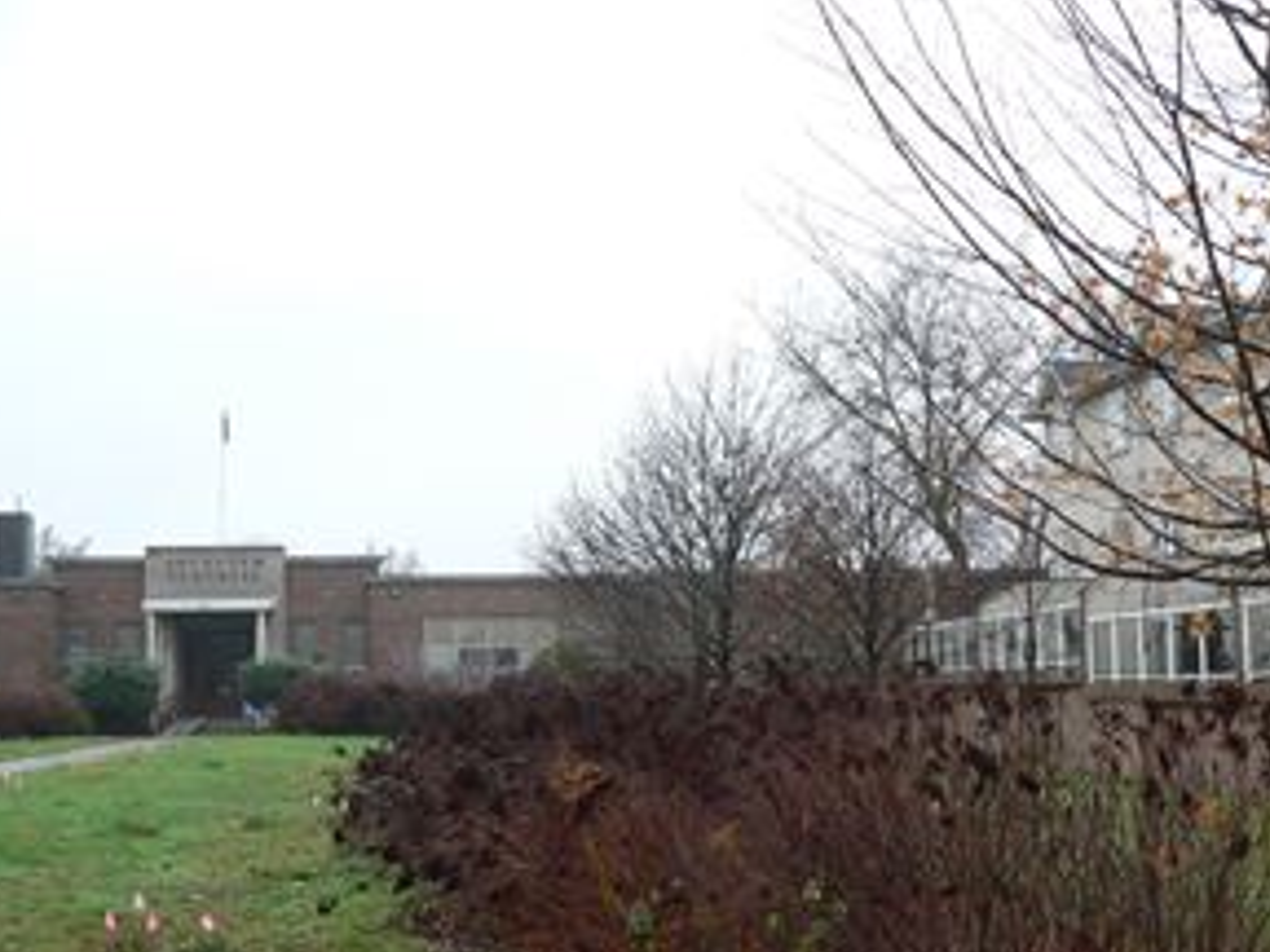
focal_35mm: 45
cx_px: 758
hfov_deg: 41.9
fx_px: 1651
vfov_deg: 32.0
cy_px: 591
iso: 80
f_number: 2.8
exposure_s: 1/60
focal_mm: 6
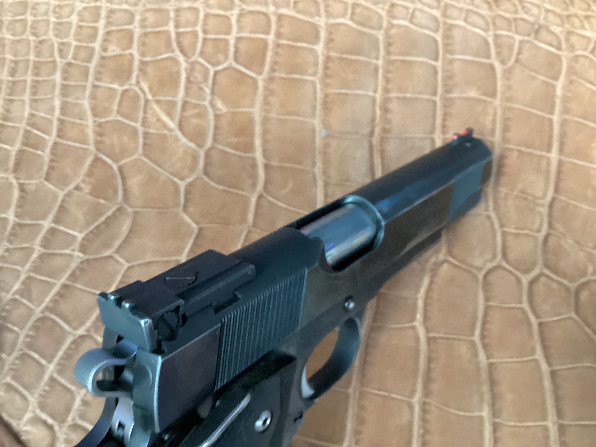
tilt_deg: -69.4
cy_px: 224
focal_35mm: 31
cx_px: 298
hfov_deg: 58.4
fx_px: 534
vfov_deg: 45.4
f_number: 2.4
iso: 320
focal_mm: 3.3
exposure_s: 1/30
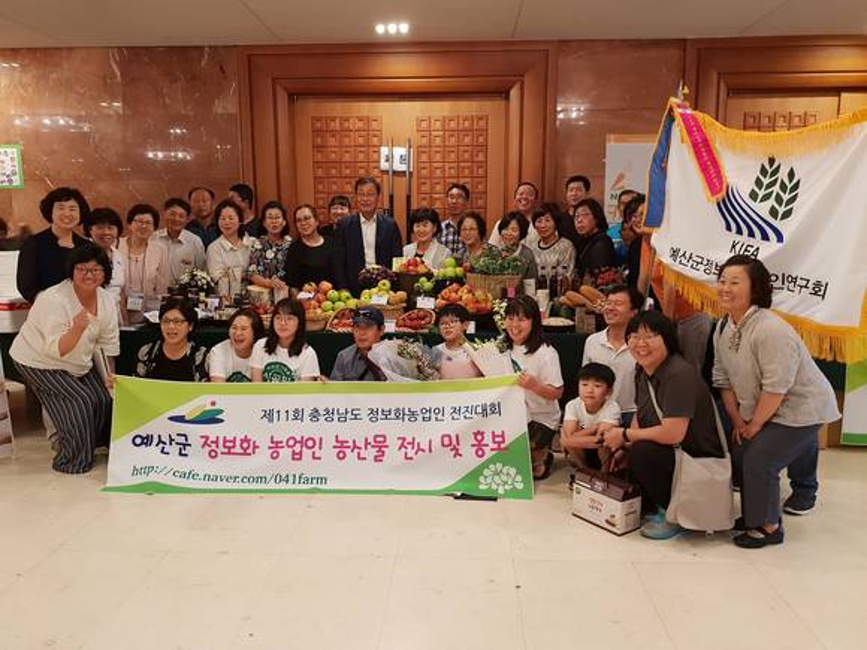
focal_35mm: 26
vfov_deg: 53.1
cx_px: 434
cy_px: 325
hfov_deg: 67.3
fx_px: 651
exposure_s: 1/30
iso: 250
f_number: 2.4
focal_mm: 4.3
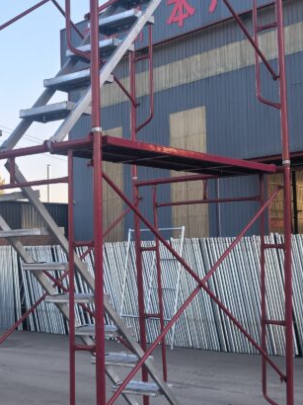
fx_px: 701
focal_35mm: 60
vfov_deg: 32.2
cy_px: 175
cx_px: 59
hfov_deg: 24.0
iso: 200
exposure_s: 1/2597
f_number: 2
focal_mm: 6.98
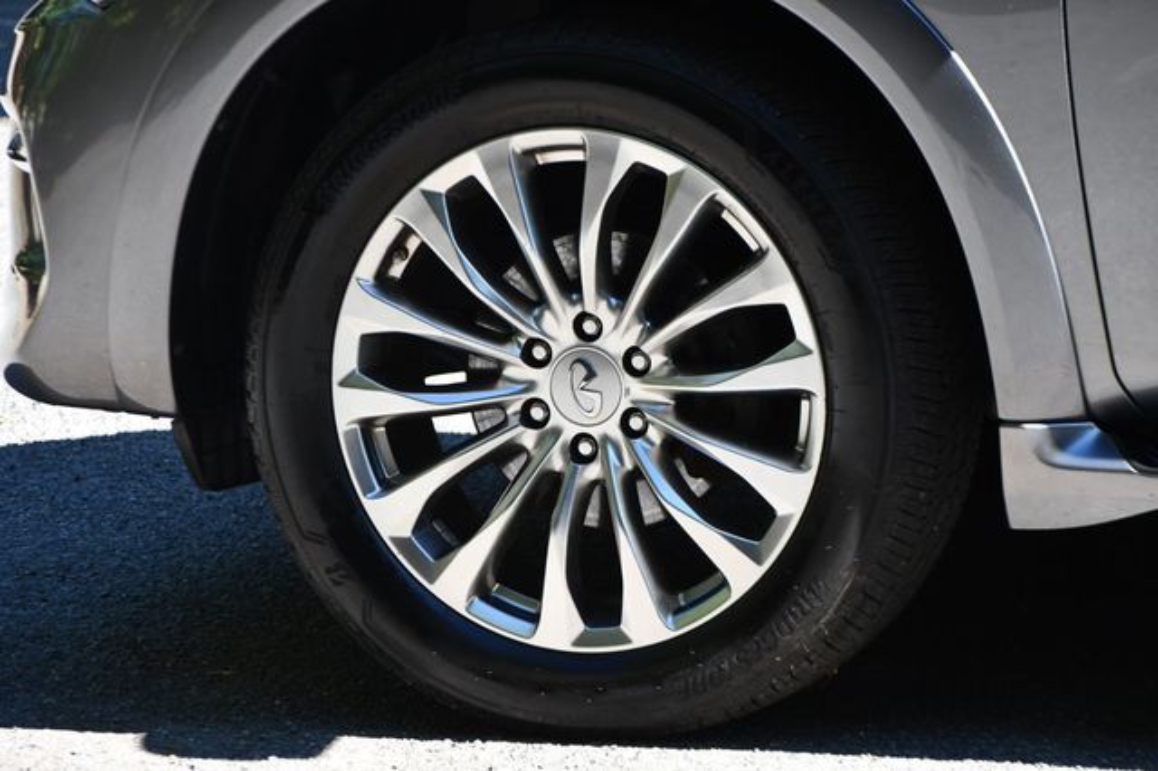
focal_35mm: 187
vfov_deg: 7.3
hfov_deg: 11.0
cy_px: 386
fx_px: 6012
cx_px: 579
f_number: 5.6
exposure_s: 1/250
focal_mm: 125
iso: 280
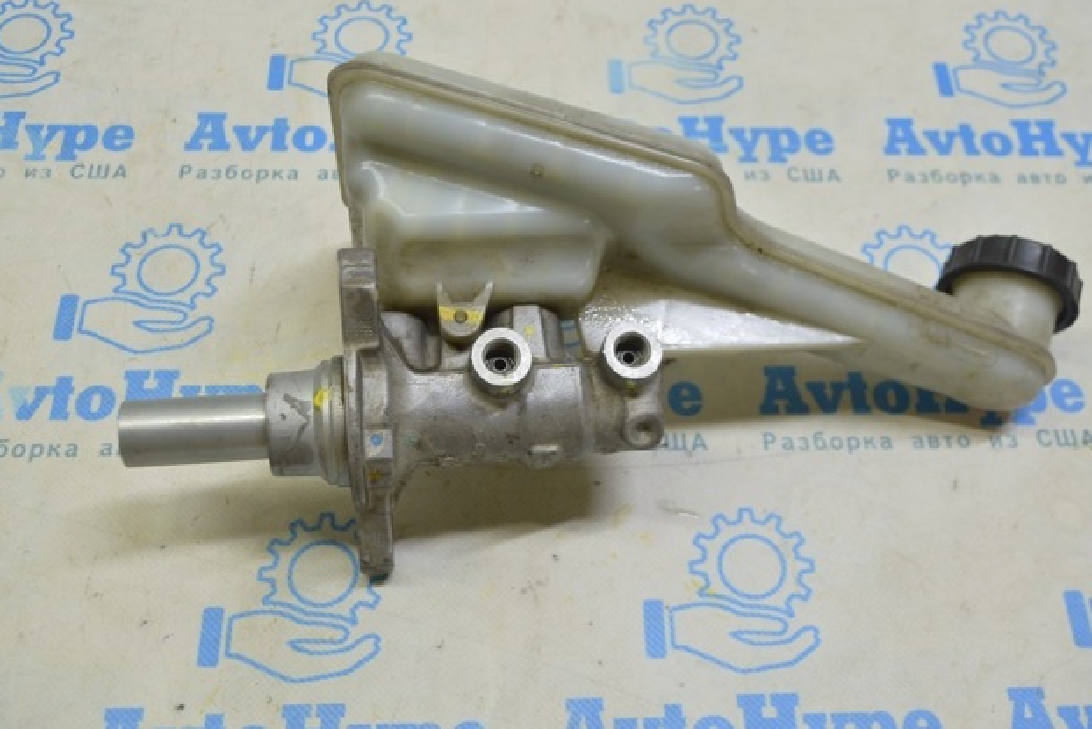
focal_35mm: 39
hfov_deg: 50.1
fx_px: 1168
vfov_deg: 34.6
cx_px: 553
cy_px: 357
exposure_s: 1/25
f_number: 5.6
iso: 400
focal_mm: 25
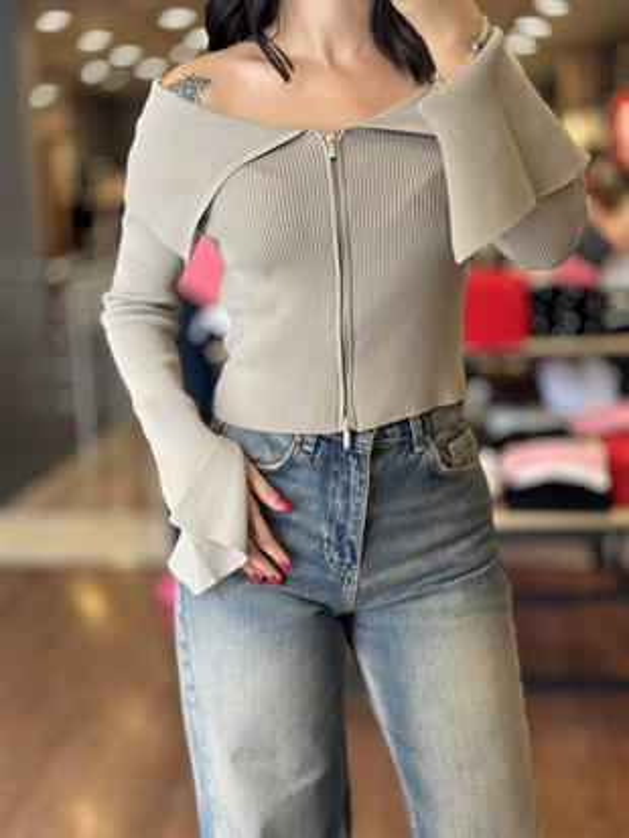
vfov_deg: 39.6
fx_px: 1162
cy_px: 419
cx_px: 314
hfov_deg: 30.3
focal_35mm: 48
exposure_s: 1/121
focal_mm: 6.86
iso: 80
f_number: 1.78
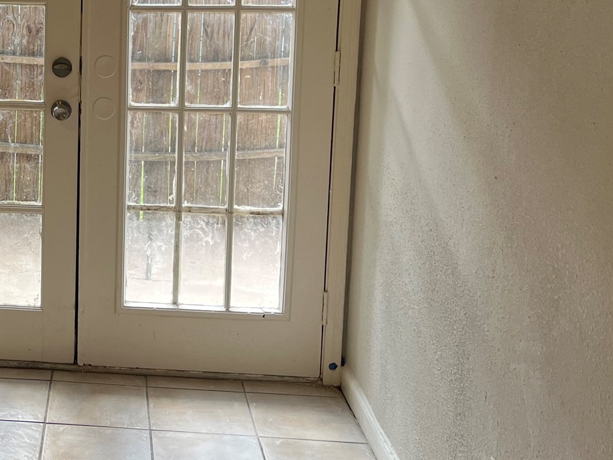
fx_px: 1027
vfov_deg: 24.8
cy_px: 93
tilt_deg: -7.9
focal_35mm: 58
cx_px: -18
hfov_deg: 30.6
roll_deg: +0.0
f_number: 1.6
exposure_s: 1/120
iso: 80
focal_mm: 5.1
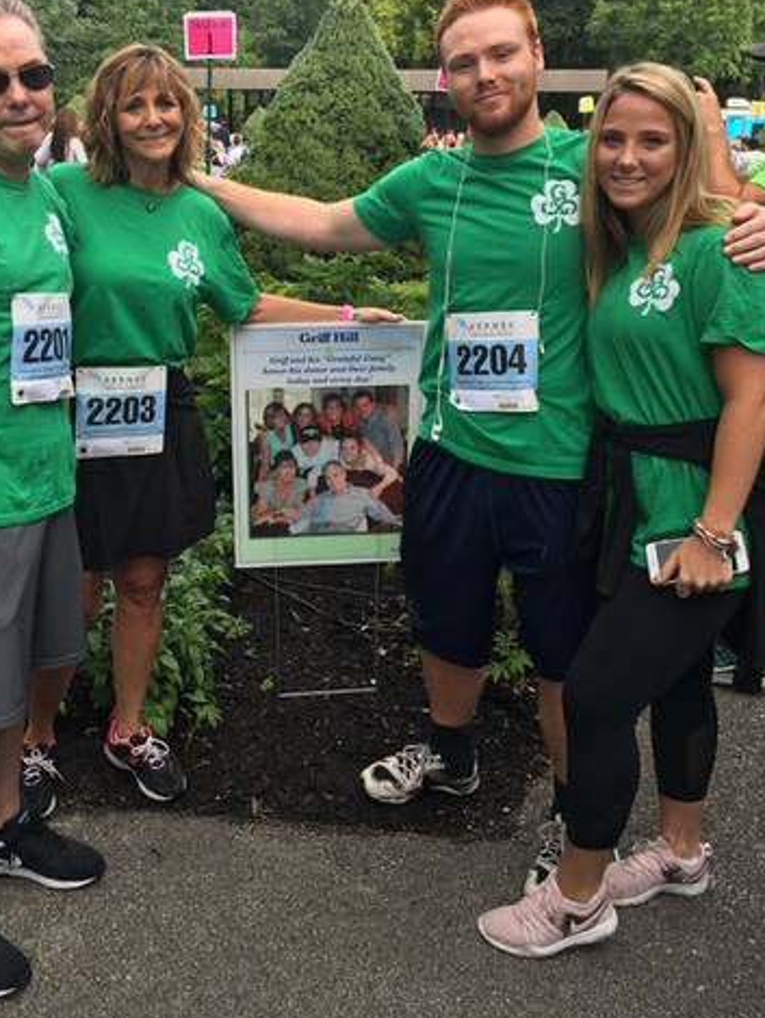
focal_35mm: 37
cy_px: 381
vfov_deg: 49.6
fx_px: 1089
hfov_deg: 38.5
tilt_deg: -14.1
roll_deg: -0.8
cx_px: 303
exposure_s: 1/274
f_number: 2.2
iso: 25
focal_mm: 4.15
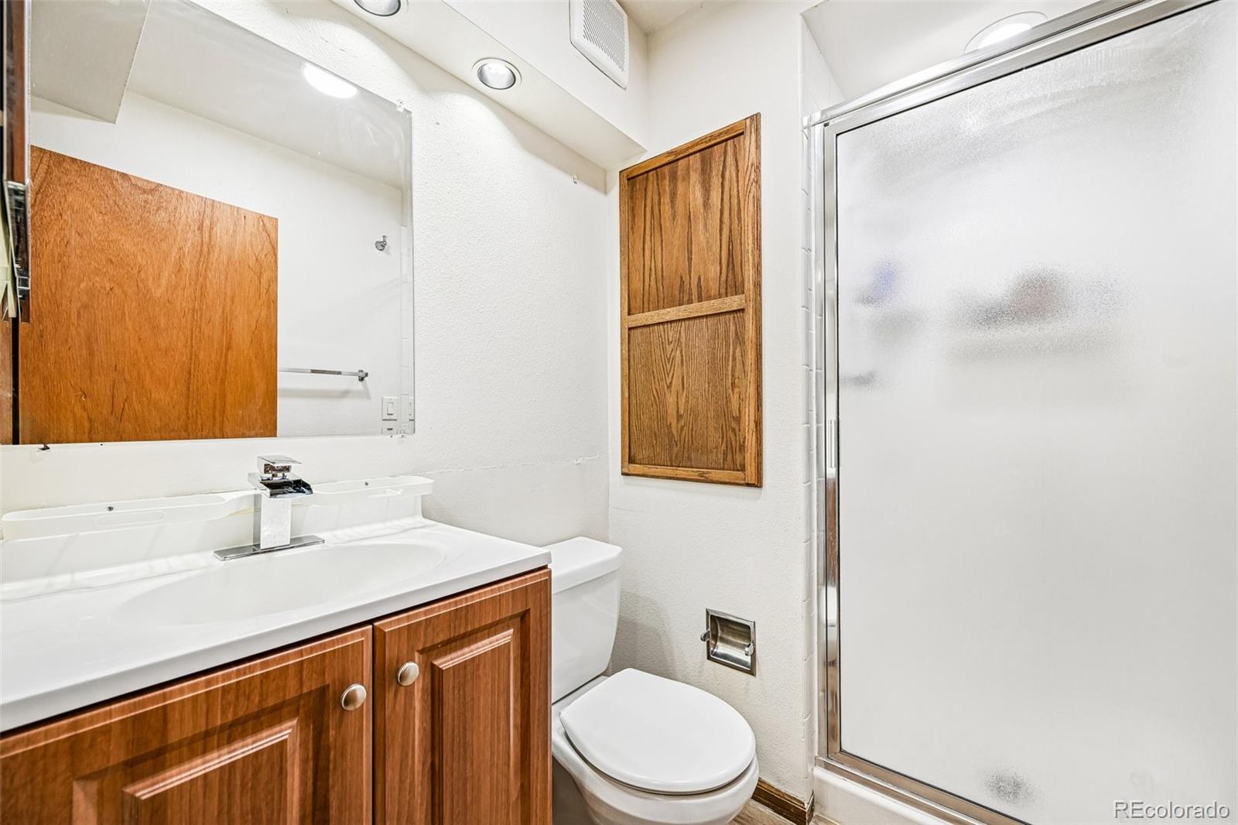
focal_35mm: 14
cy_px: 412
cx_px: 619
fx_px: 481
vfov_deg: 81.2
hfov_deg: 104.3
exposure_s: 1/15
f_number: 8
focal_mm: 14
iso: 160
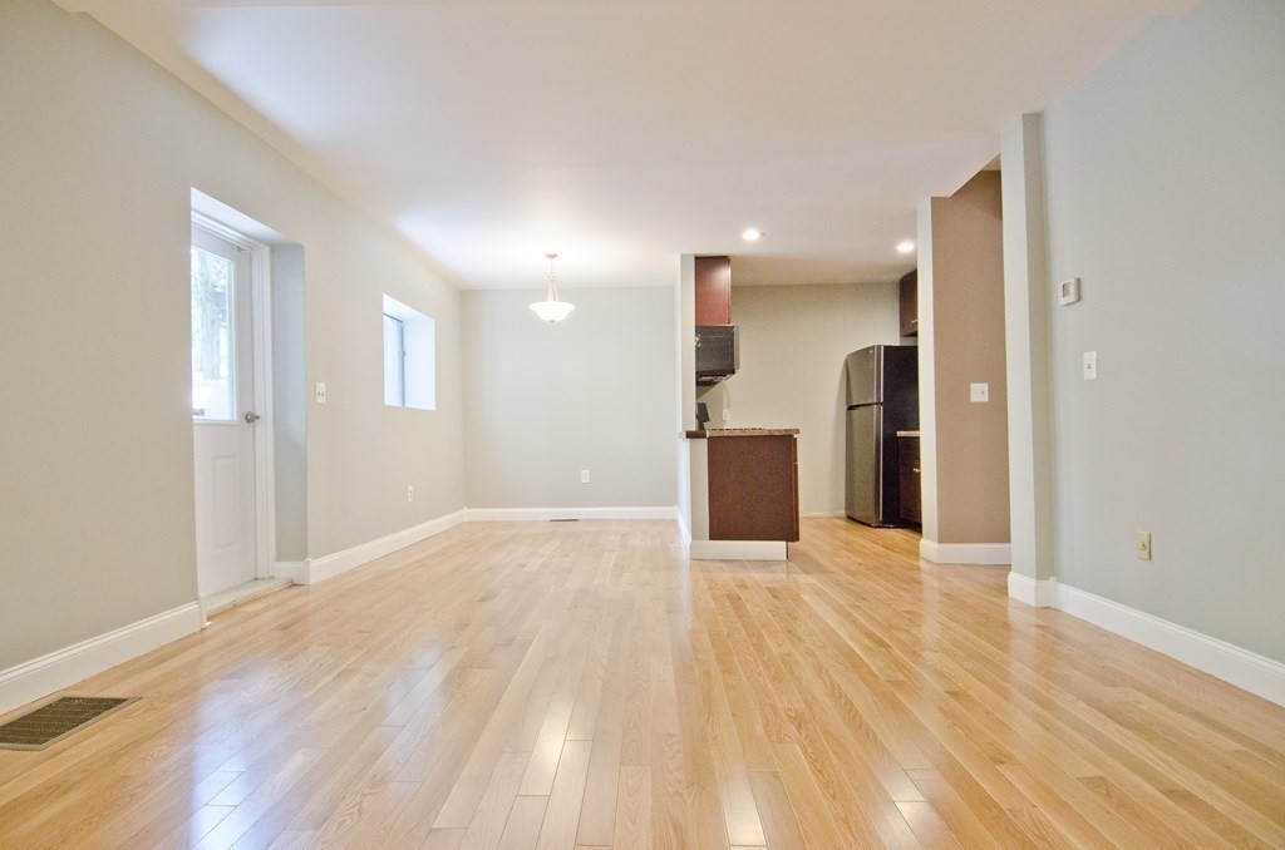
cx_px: 642
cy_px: 425
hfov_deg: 90.1
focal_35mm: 18
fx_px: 641
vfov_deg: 67.1
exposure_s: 1/60
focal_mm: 12
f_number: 4
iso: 500
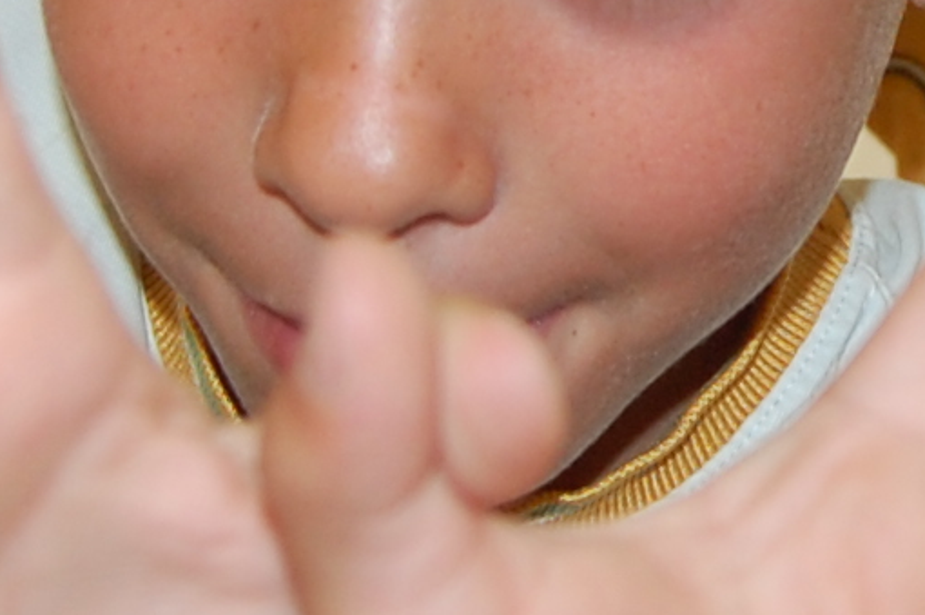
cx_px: 1019
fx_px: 4543
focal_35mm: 177
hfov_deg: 11.5
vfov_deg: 7.7
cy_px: -13
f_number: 3.8
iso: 400
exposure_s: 1/60
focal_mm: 20
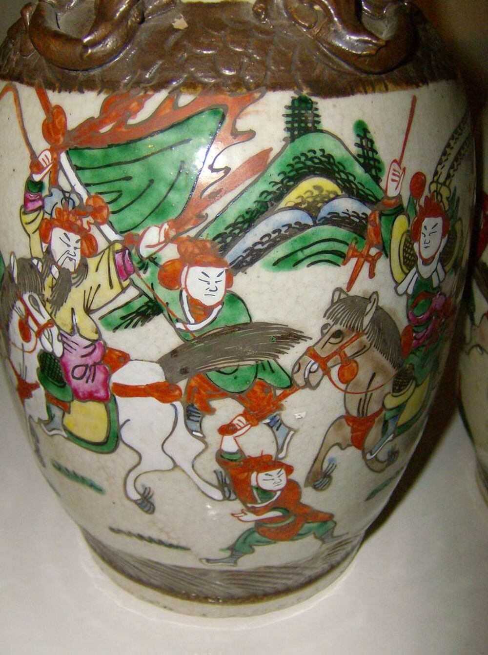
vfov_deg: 51.5
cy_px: 328
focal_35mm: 36
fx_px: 679
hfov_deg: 39.5
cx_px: 244
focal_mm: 6
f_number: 2.8
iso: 200
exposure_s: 1/60
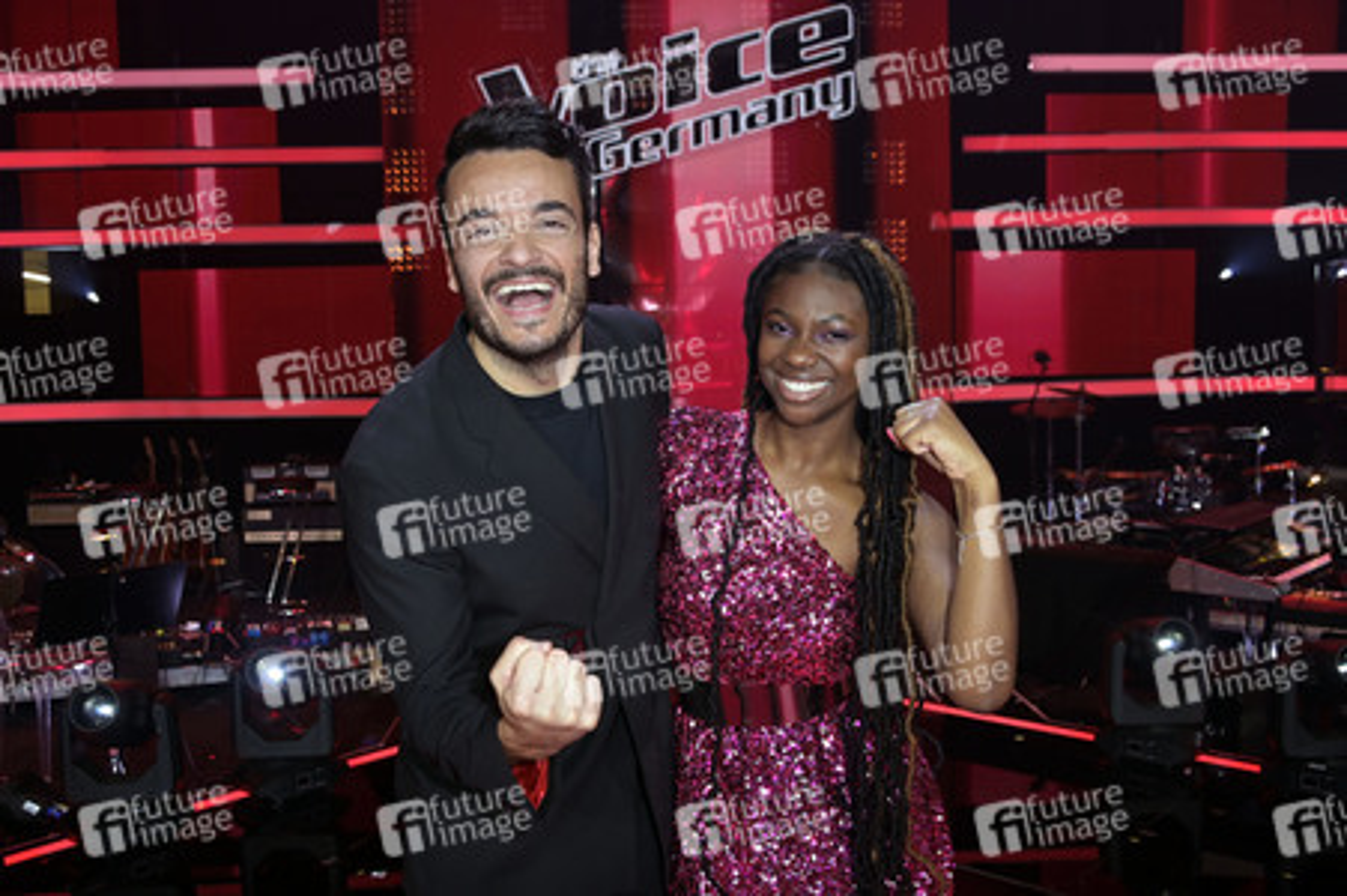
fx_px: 1196
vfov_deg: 41.1
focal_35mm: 32
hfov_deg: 58.8
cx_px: 674
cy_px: 448
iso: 2500
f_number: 5
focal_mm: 32
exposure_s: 1/125
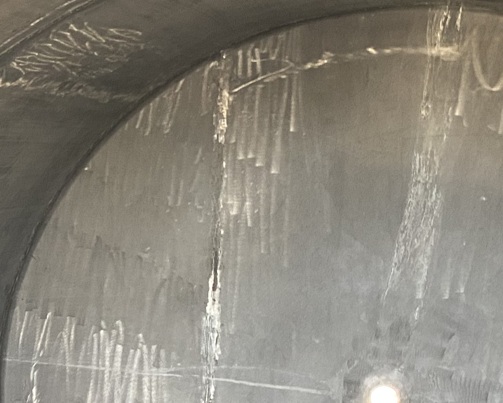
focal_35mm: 80
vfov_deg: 18.9
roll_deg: +8.6
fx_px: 1191
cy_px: 344
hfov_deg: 22.6
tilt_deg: -8.8
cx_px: -37
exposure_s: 1/60
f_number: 1.8
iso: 320
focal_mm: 4.25
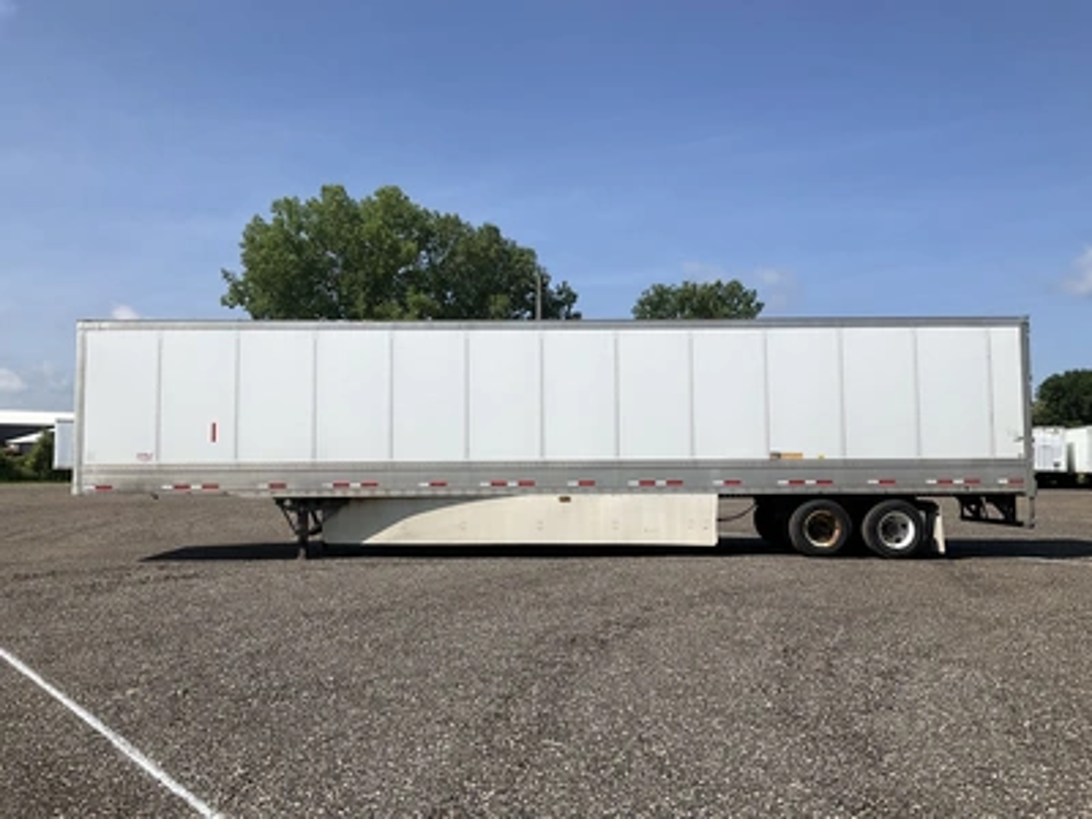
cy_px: 410
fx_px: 915
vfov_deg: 48.2
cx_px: 546
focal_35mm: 29
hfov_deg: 61.7
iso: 25
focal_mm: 3
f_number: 1.8
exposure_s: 1/2959
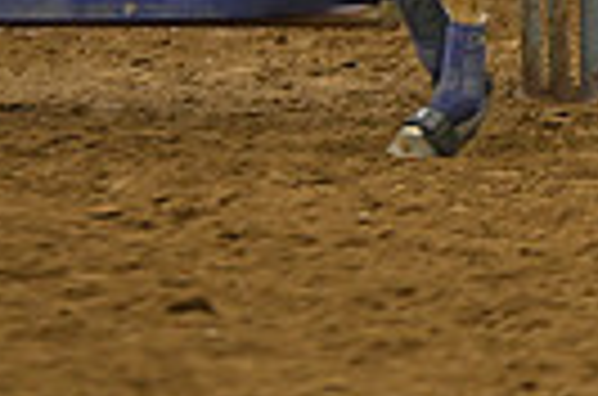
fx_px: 13423
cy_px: -407
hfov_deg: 2.5
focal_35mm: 810
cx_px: 692
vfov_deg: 1.7
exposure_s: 1/320
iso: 2500
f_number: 2.8
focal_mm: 185
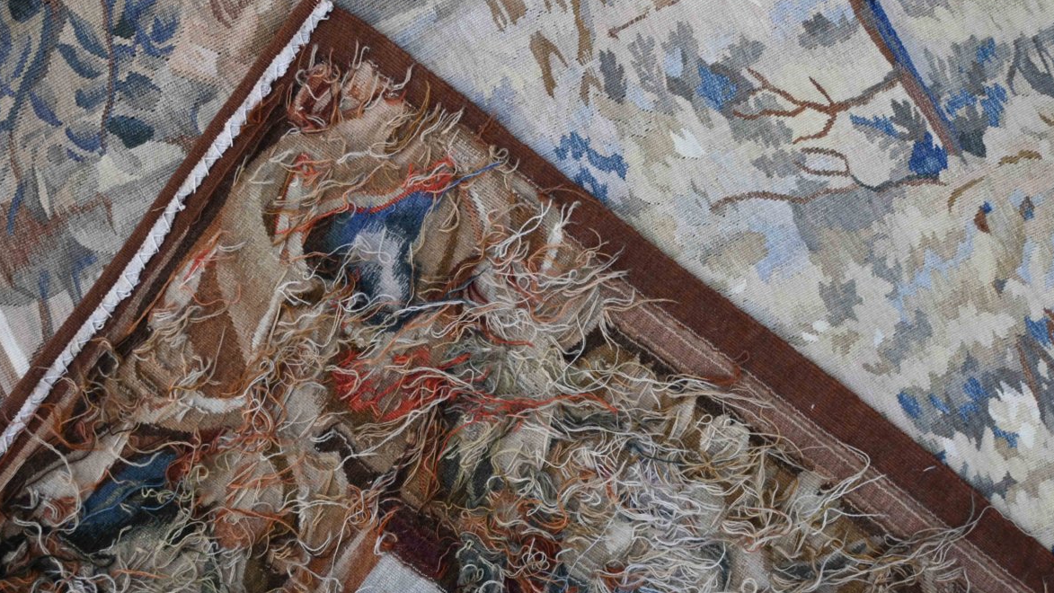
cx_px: 536
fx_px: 1258
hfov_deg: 45.5
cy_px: 279
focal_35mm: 45
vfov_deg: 26.5
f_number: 4.5
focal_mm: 28
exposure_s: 1/200
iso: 400
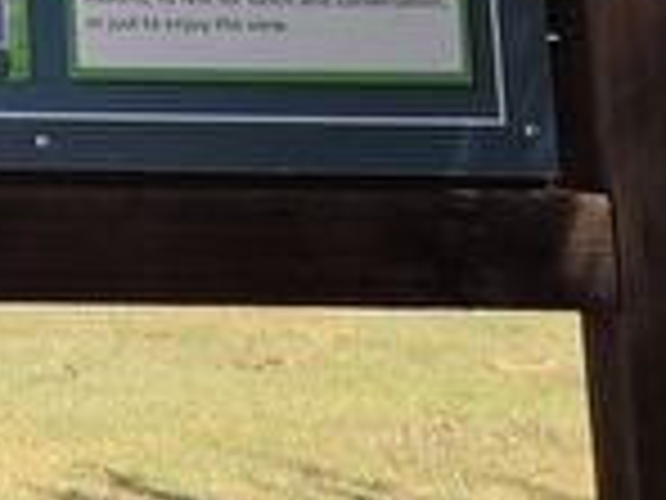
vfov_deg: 10.7
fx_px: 2386
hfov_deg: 14.1
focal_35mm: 124
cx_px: -540
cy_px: -590
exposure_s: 1/2643
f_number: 1.8
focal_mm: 5.4
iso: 80
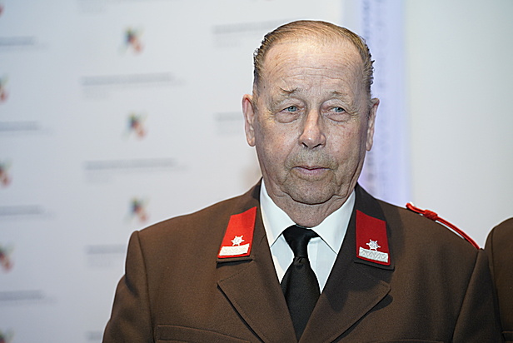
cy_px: 172
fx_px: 1198
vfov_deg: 16.3
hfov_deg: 24.2
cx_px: 256
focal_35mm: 84
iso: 1000
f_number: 2.8
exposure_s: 1/160
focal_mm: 84
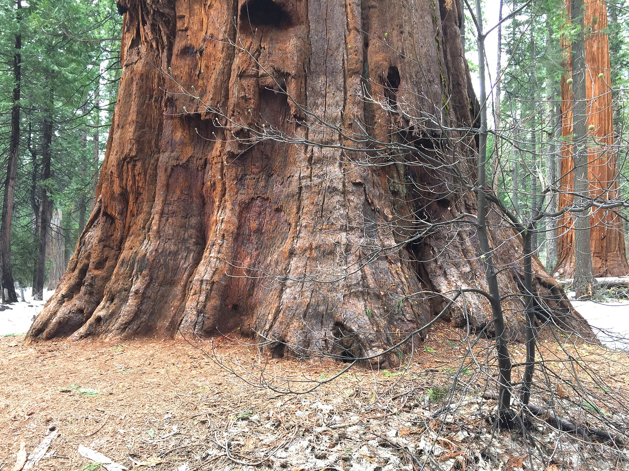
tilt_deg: +2.8
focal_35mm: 29
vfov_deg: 48.2
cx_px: 314
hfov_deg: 61.7
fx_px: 527
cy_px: 236
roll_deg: -1.2
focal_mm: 4.15
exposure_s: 1/121
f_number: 2.2
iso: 32
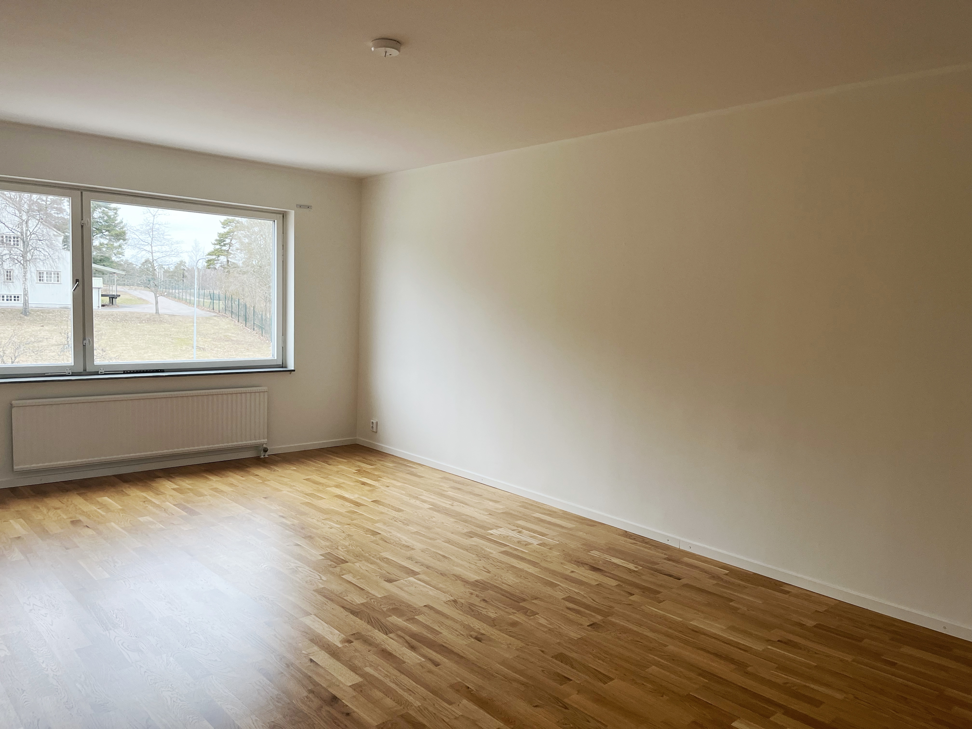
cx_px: 486
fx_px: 730
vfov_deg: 53.1
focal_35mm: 26
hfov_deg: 67.3
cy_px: 364
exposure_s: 1/120
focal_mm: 5.1
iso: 125
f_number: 1.6
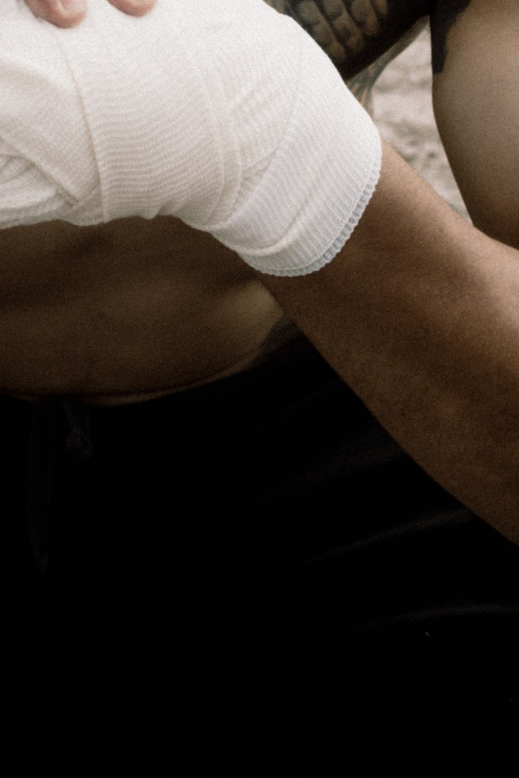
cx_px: 61
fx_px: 1730
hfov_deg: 16.8
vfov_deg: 21.1
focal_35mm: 80
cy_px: -415
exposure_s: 1/250
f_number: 4
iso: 100
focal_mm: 16
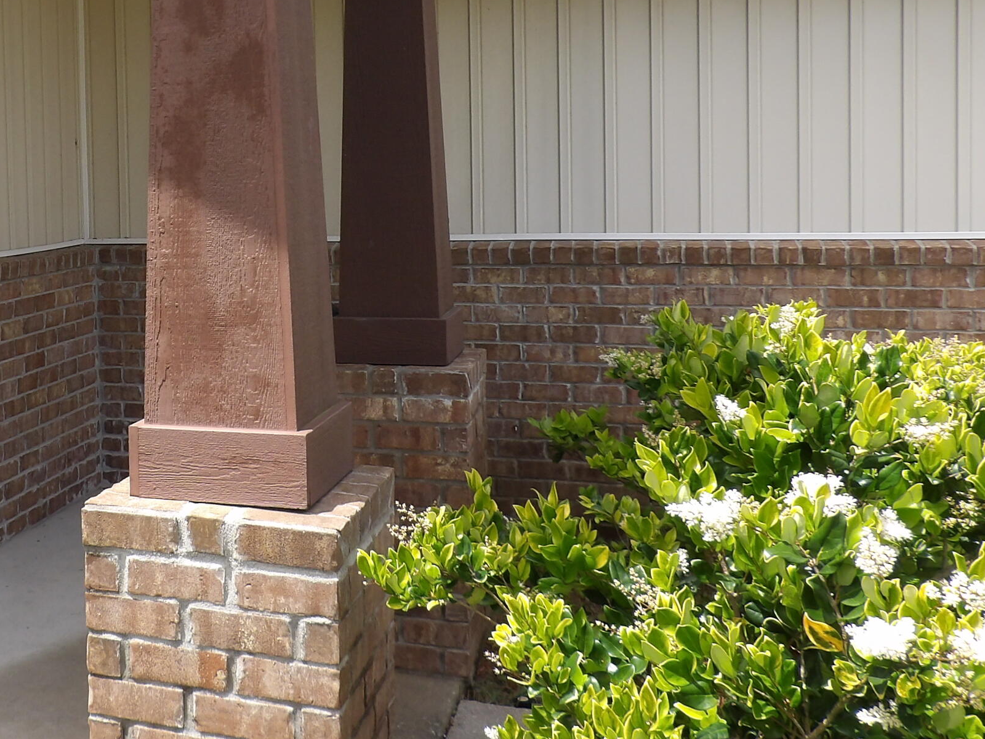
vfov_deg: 31.7
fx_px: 1280
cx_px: 163
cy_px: 206
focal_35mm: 45
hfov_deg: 39.9
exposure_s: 1/724
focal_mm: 4.3
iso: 100
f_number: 3.2
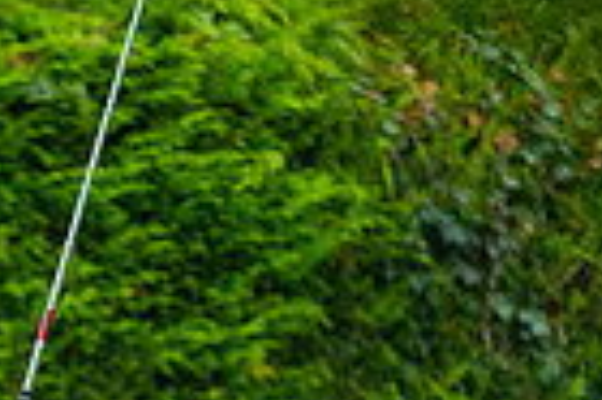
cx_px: -520
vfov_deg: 1.1
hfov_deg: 1.7
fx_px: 20811
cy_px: 819
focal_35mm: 1246
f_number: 4
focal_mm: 300
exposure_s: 1/640
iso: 1000
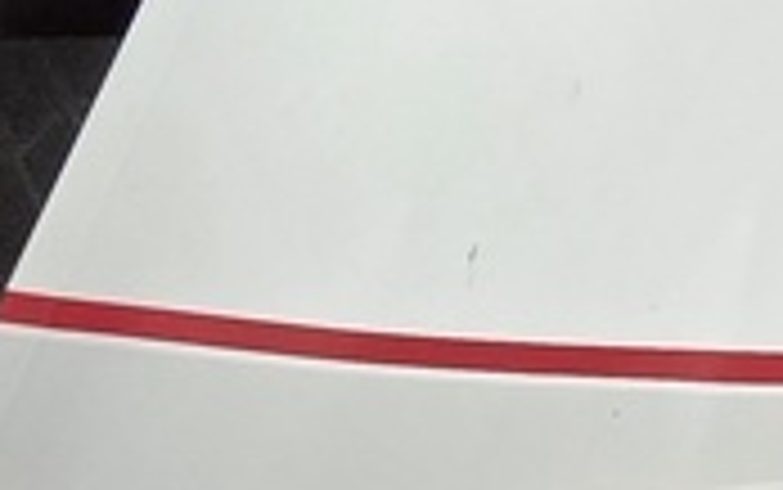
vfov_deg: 15.4
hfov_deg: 18.3
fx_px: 1730
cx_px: 1508
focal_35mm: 81
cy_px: 634
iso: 500
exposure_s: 1/50.3
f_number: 2.2
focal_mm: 2.2
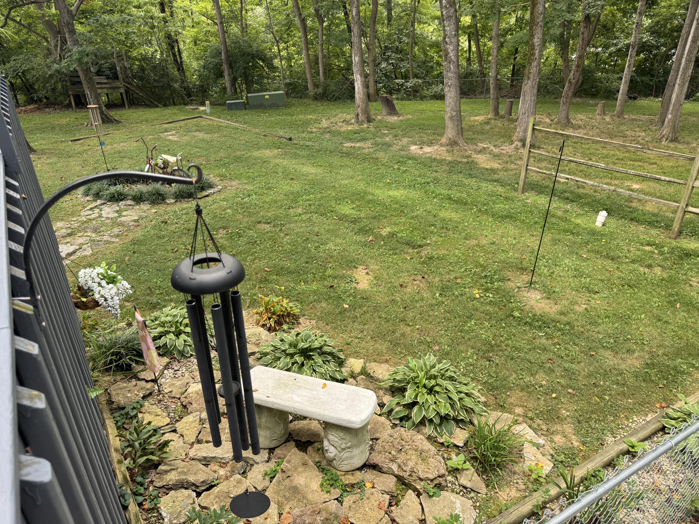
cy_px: 262
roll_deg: +1.2
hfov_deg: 71.6
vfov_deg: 56.8
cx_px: 350
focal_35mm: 24
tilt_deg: -30.1
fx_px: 485
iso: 64
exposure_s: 1/189
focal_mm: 6.76
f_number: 1.78
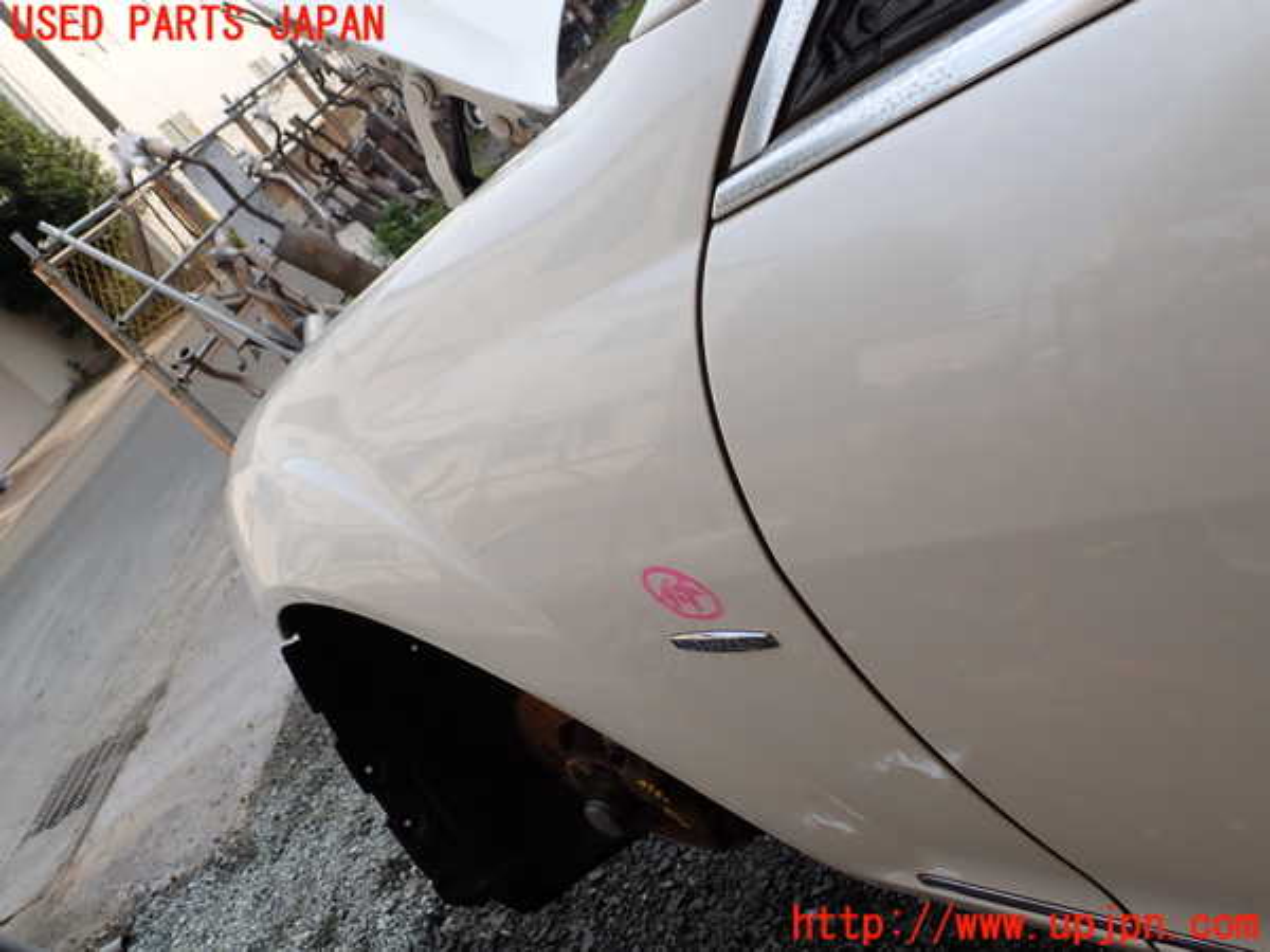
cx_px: 635
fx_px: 1101
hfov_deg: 60.0
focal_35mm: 30
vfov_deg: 46.8
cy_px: 476
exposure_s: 1/400
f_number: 3.2
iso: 100
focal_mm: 5.4
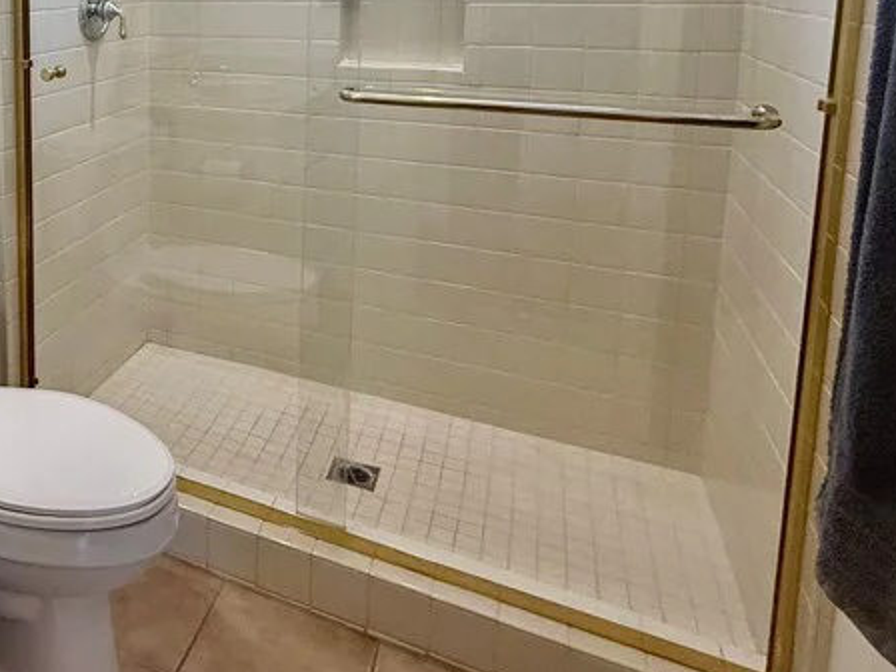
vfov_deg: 40.9
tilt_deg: -6.5
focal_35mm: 32
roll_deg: +0.7
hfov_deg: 48.3
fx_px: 828
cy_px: 72
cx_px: 28
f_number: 2.2
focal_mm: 2.22
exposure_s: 1/120
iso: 200
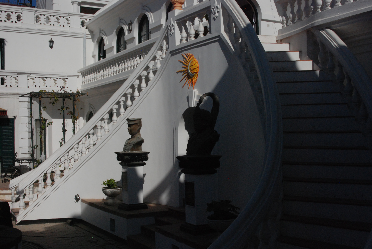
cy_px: 124
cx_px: 186
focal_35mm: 42
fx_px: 435
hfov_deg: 46.3
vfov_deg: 32.0
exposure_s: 1/1600
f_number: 20
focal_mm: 28
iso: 1000
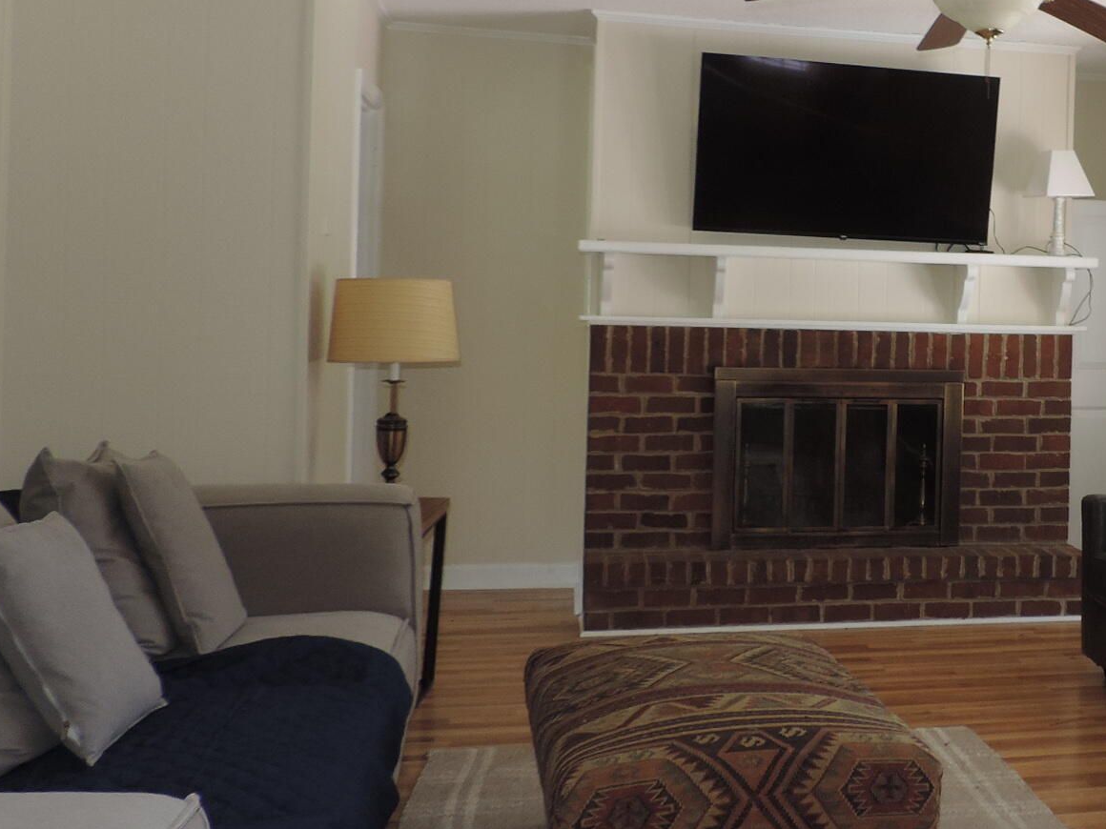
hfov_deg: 37.2
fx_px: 1502
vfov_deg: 30.8
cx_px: 1041
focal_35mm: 47
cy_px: 316
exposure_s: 1/40
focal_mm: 4.3
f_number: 3
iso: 100
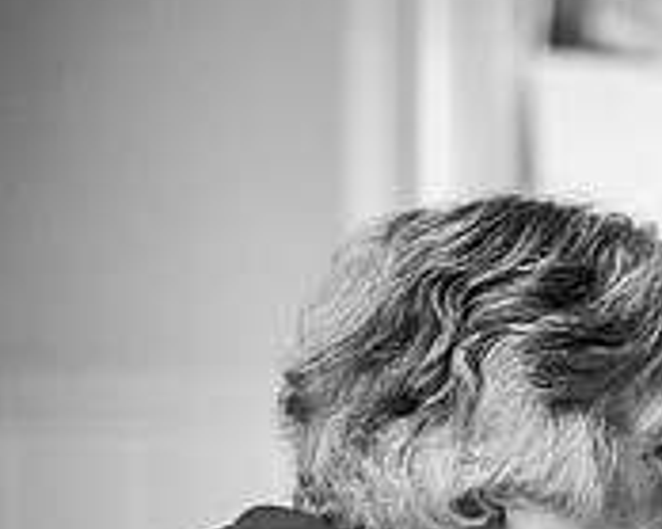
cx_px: 817
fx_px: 3583
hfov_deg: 10.4
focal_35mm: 183
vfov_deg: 8.4
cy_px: 617
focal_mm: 50
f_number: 1.8
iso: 2000
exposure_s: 1/400
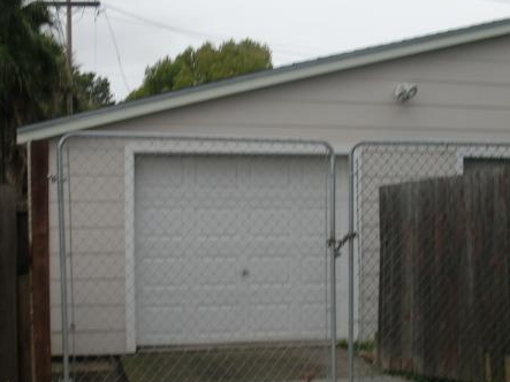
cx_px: 273
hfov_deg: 36.8
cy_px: 229
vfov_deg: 28.0
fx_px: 766
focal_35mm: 52
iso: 64
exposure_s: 1/125
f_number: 7.9
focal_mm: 6.3
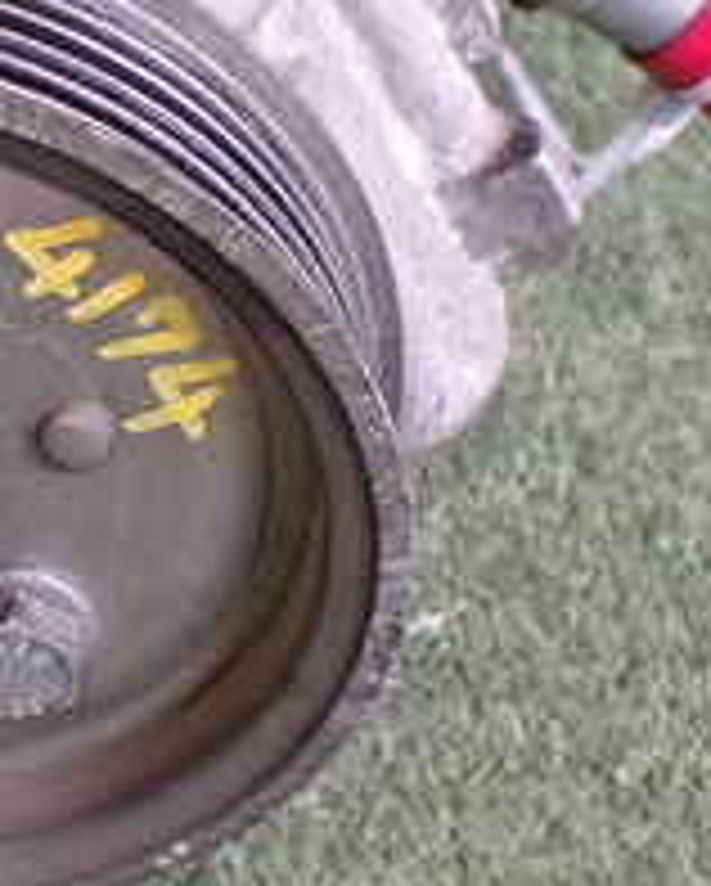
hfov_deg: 16.7
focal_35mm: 89
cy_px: 256
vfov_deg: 21.3
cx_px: -90
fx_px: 2337
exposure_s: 1/125
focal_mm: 5.4
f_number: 2.3
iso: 400
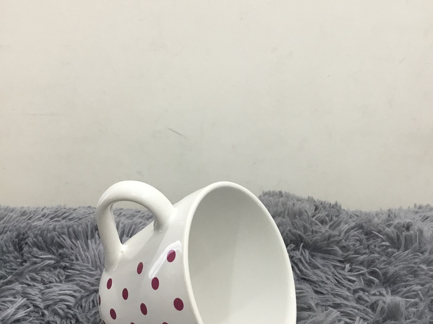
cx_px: 219
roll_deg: +0.6
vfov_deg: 34.2
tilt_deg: -15.4
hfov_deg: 44.8
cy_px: 203
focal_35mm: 42
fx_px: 525
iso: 100
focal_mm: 3.3
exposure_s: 1/33
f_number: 2.4
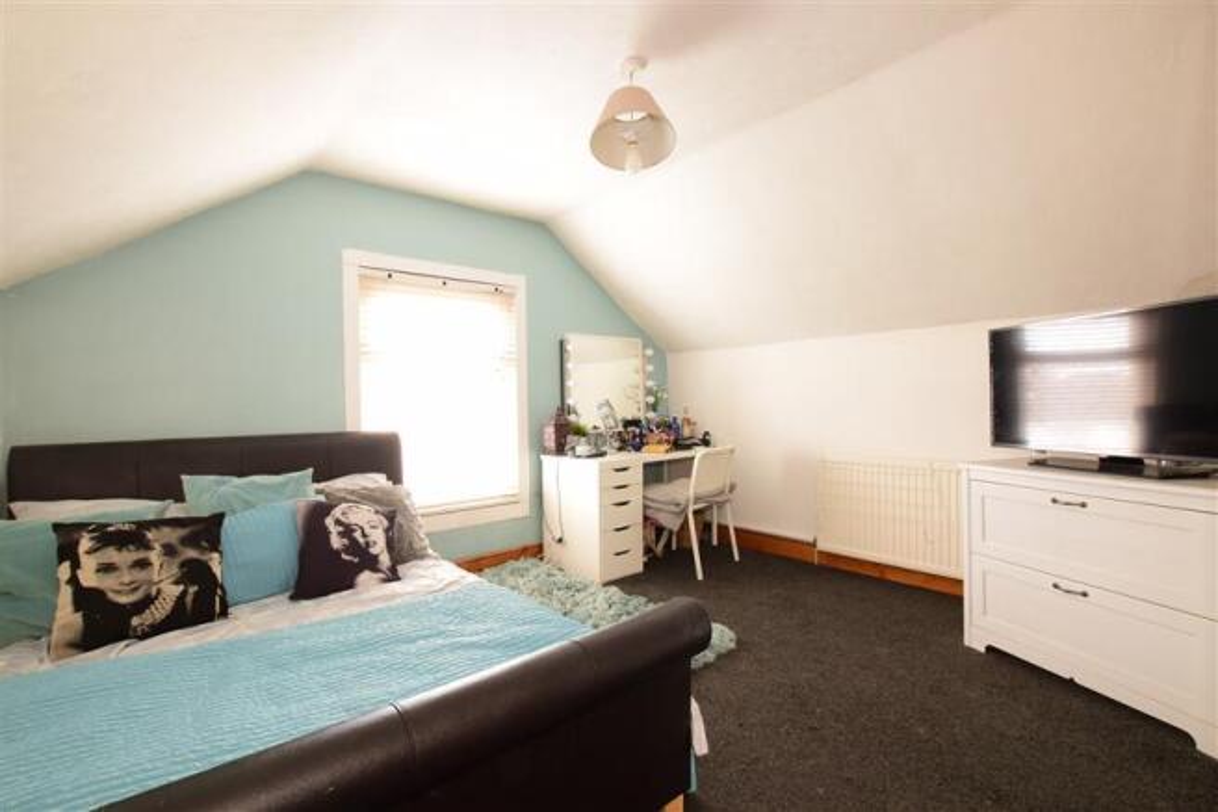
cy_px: 406
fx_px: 507
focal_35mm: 15
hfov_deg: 100.4
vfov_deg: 77.3
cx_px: 609
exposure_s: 3
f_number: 13
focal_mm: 10
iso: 400
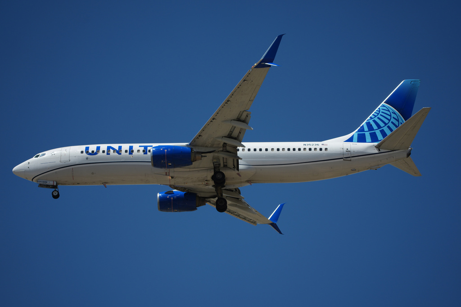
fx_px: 1920
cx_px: 230
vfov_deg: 9.1
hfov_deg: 13.7
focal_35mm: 150
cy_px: 154
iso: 200
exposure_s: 1/2000
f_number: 5
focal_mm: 150
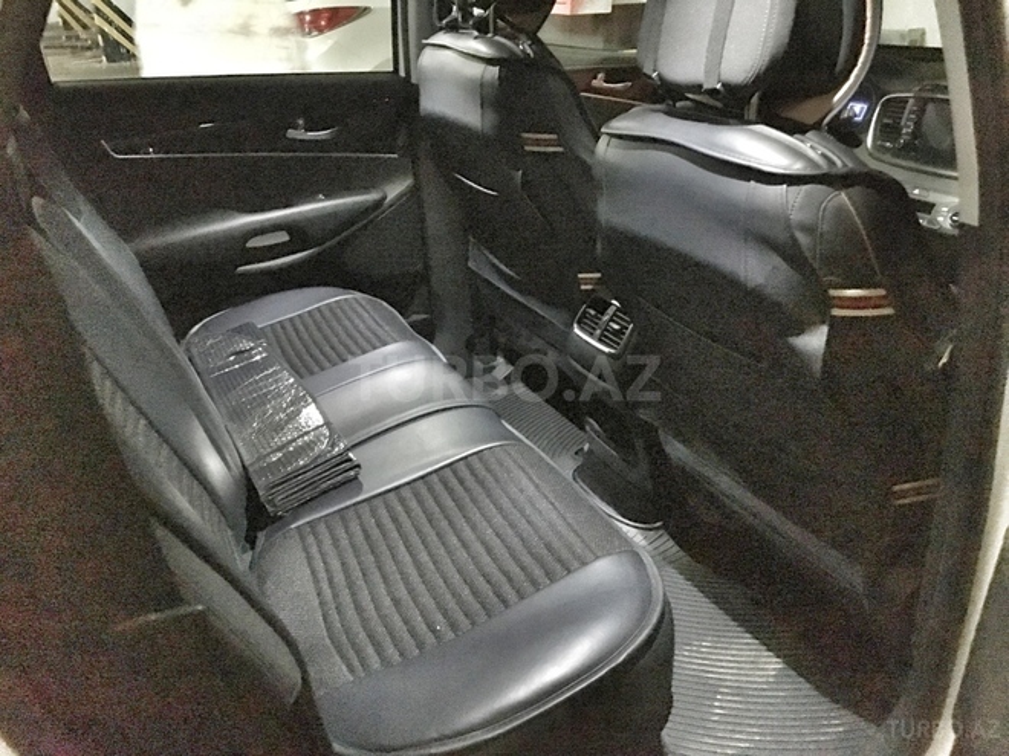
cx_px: 504
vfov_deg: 48.2
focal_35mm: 29
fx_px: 845
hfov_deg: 61.7
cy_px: 378
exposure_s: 1/17
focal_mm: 4.15
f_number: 2.2
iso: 2000
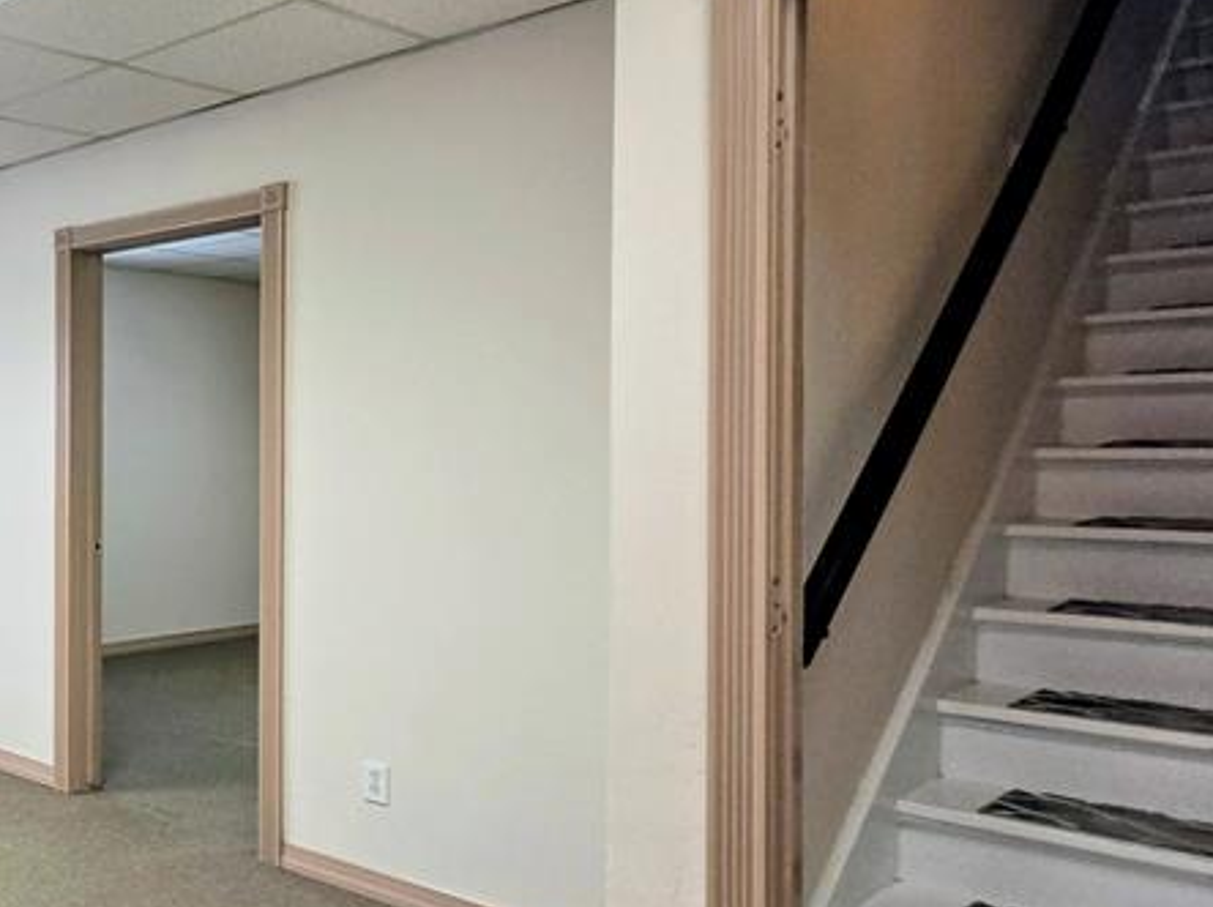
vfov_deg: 46.7
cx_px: -178
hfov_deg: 43.3
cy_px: 449
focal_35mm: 30
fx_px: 1050
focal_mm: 2.2
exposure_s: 1/120
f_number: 2.2
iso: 80
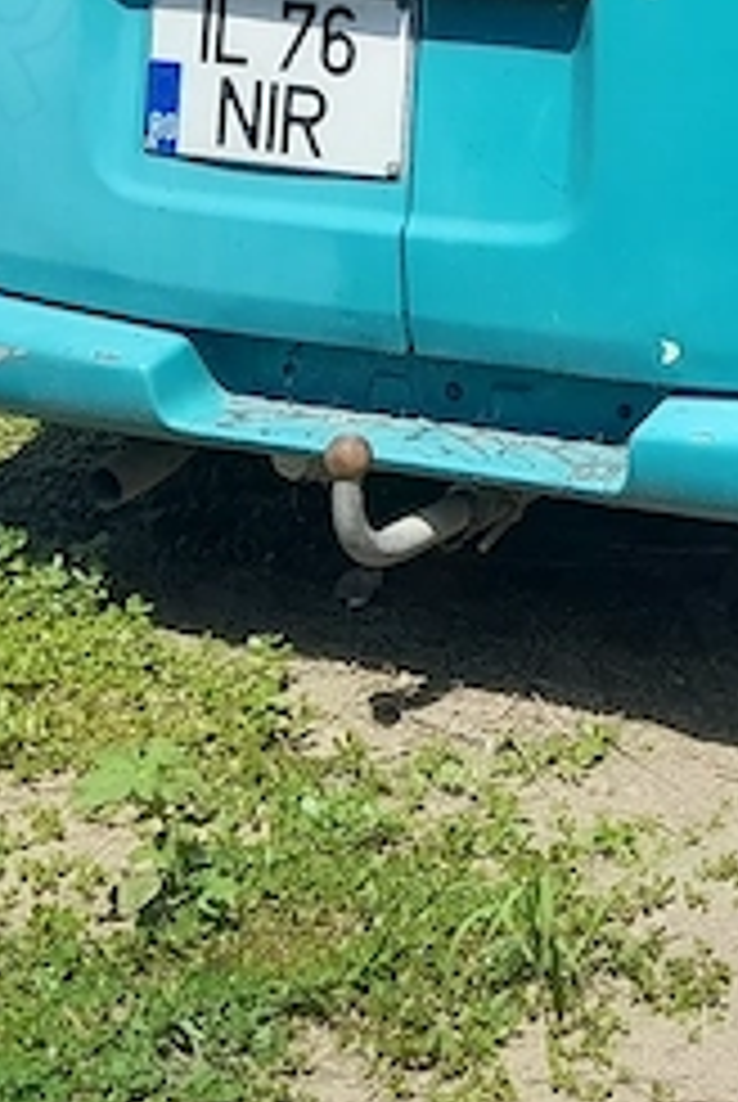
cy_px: -216
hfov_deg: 12.6
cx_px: 936
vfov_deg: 18.3
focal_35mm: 106
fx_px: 3250
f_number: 2
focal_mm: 4.6
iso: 20
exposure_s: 1/685
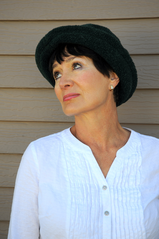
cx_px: 80
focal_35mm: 100
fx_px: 663
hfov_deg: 13.7
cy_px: 120
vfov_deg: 20.4
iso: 200
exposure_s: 1/250
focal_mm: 100
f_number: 8
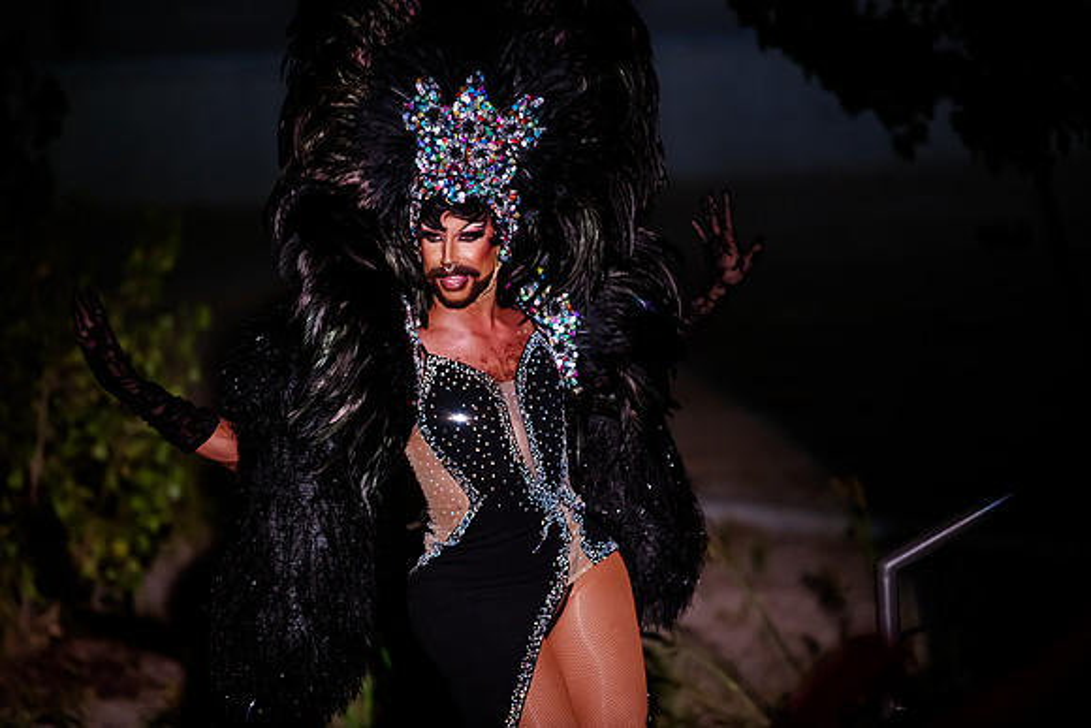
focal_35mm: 200
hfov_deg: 10.3
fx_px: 6062
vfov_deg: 6.9
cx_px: 546
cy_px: 364
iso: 2000
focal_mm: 200
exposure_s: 1/160
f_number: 3.5
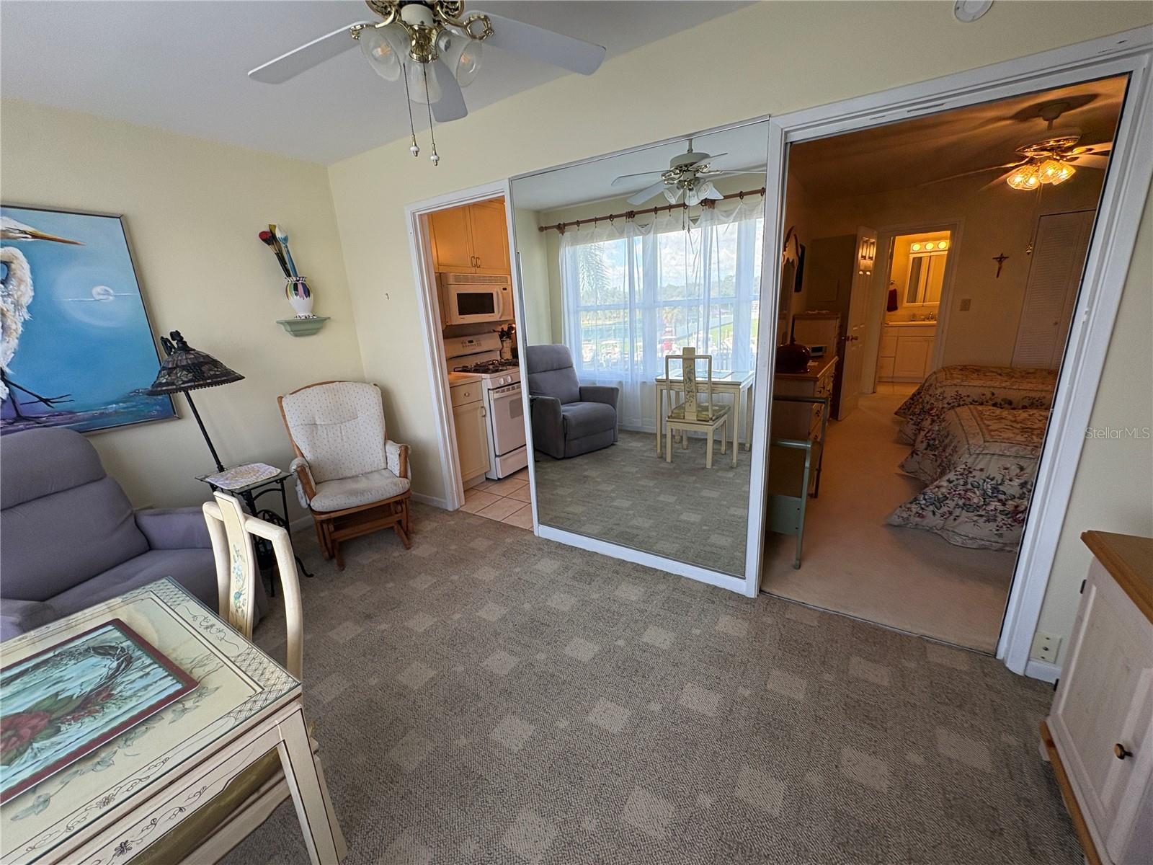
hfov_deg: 102.1
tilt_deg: -15.1
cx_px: 576
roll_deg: +3.2
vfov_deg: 85.7
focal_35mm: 14
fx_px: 466
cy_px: 432
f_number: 2.2
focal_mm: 2.22
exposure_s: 1/129
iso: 100
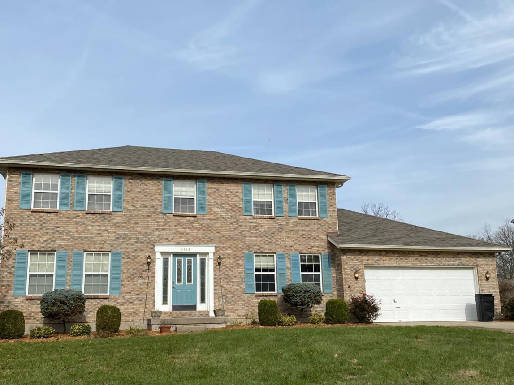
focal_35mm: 34
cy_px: 214
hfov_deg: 53.9
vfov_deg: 41.7
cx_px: 237
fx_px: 505
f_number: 1.8
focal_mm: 4.25
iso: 32
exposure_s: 1/3497
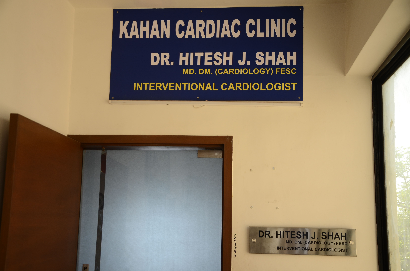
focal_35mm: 48
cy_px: 136
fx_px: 546
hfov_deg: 41.2
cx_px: 205
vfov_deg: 28.0
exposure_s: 1/100
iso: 200
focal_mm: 32
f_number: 4.2
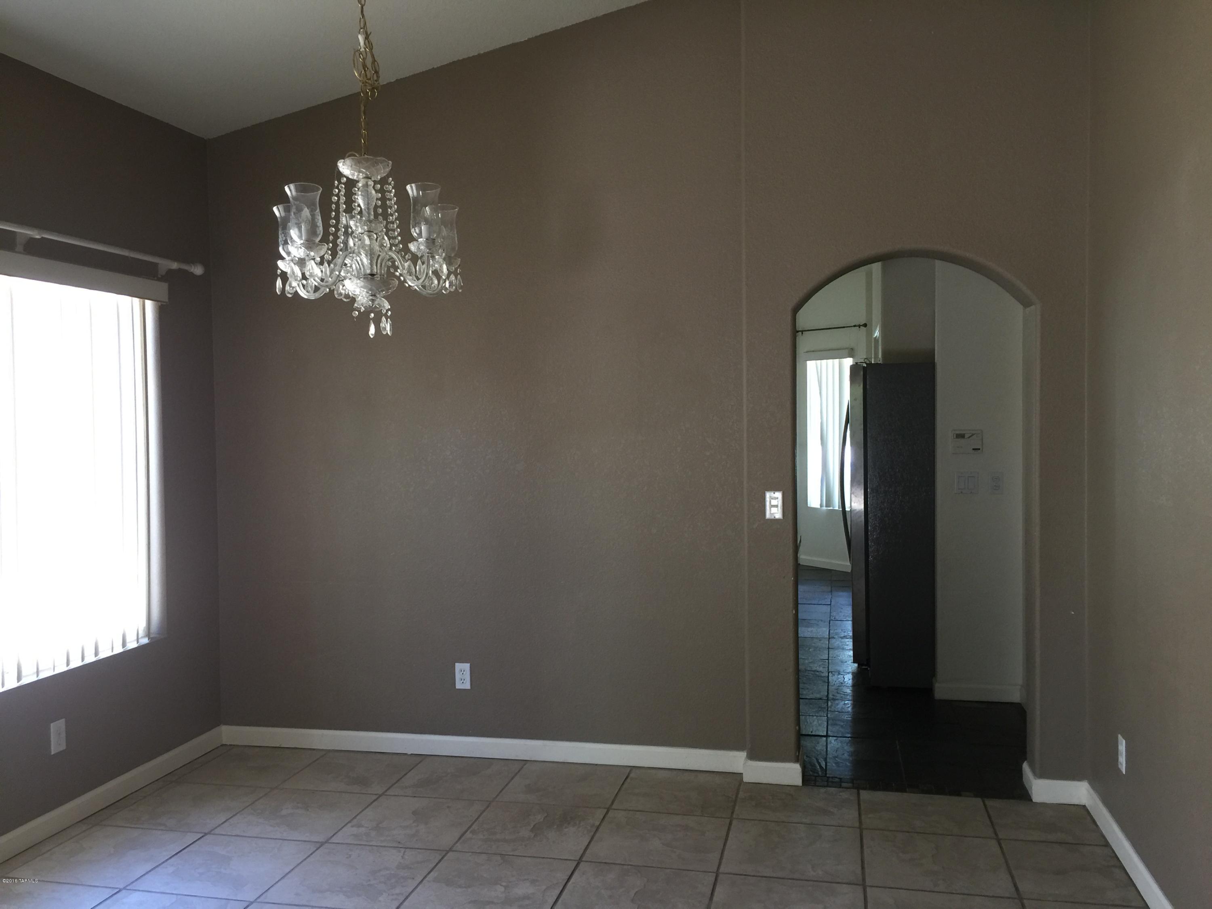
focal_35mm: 29
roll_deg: -0.7
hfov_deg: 61.7
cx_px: 606
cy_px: 454
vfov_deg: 48.2
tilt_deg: -2.9
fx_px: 1015
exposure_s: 1/15
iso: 50
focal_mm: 4.15
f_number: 2.2
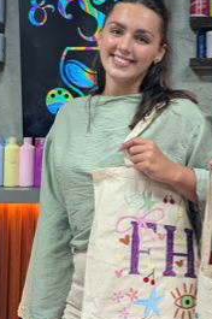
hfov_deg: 19.5
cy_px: 95
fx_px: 602
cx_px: 200
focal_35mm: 68
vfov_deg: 29.4
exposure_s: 1/53.6
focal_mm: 6.9
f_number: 1.68
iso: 78
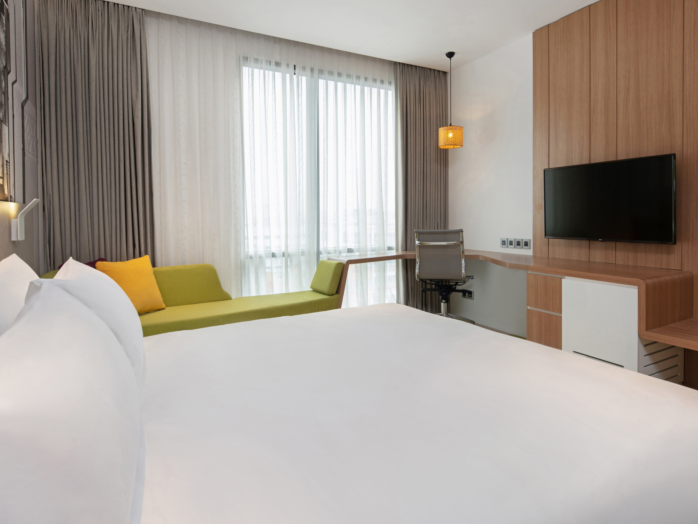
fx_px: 403
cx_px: 372
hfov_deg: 81.6
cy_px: 253
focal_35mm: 20
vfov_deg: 66.0
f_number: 11
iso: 200
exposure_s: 1/5
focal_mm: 17
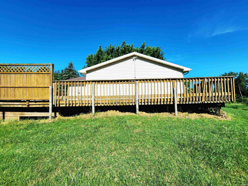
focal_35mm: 13
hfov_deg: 106.2
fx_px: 93
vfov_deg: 89.9
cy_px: 93
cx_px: 124
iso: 50
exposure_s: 1/3333
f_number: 2.2
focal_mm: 2.2
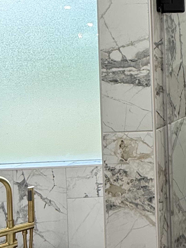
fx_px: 380
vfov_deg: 35.6
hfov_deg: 20.7
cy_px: 71
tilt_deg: -0.5
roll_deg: +0.7
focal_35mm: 53
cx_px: 321
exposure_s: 1/120
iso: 160
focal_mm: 2.22
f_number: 2.2
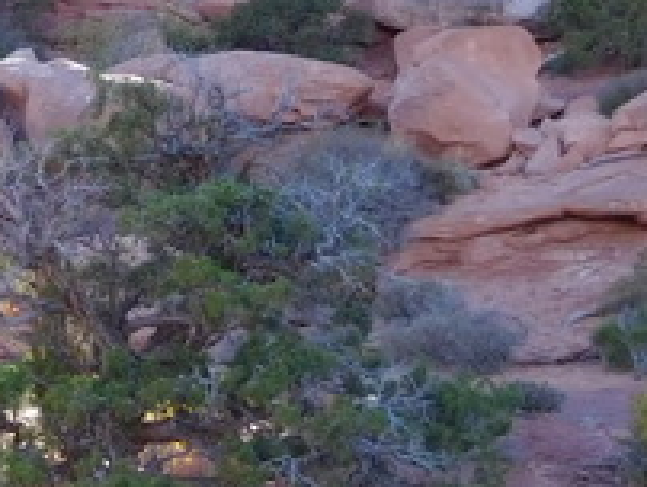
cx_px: -296
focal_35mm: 132
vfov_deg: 11.3
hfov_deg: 14.1
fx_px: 2470
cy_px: 215
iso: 125
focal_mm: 4.5
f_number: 3.4
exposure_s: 1/250
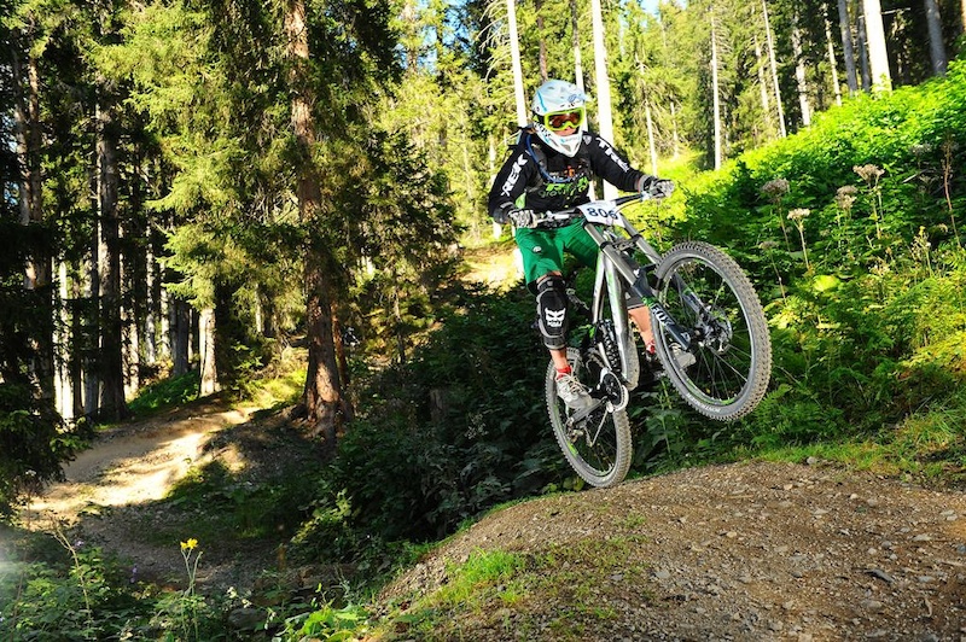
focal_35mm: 42
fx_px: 1126
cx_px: 483
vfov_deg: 31.8
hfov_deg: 46.4
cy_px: 321
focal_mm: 42
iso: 640
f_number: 6.3
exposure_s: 1/320
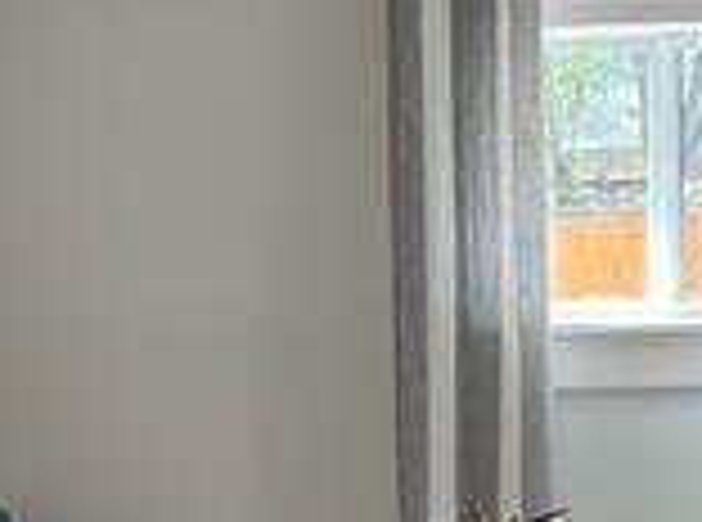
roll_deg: +1.8
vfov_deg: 13.6
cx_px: 356
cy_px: 493
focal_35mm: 107
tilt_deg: -6.9
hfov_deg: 18.4
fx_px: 2163
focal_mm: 5.1
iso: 40
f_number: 1.6
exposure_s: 1/120
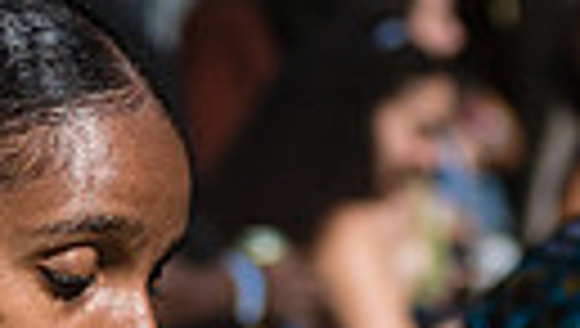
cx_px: 123
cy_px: 755
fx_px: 7732
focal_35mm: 502
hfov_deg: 4.3
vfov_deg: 2.4
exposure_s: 1/4000
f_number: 3.5
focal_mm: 80
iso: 250
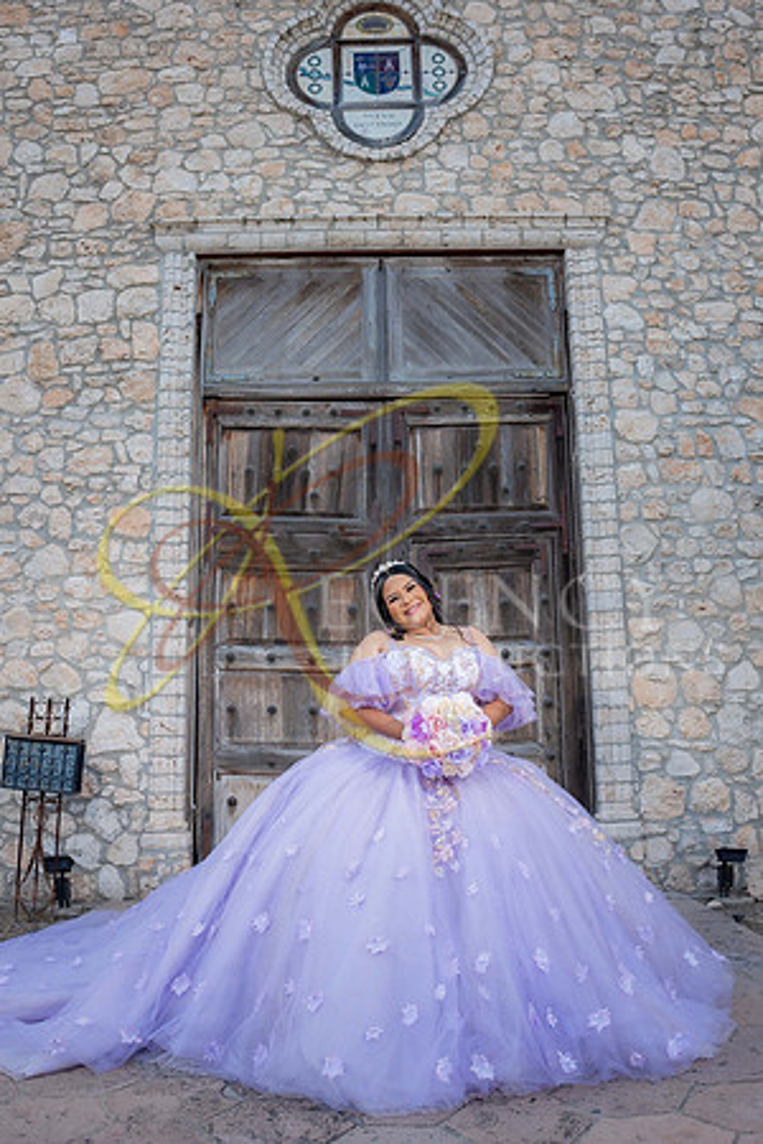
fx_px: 954
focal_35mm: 30
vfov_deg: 61.9
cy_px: 572
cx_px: 382
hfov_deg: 43.6
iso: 125
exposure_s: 1/640
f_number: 2.8
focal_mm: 20
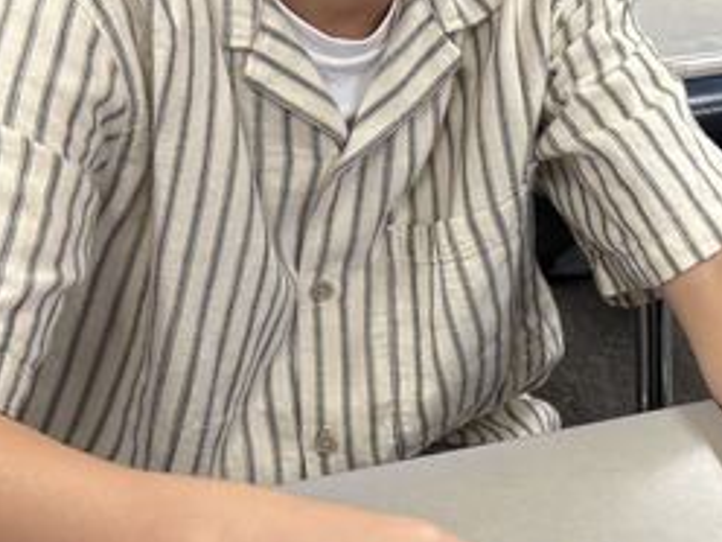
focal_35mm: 99
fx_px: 2065
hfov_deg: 18.9
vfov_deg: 14.9
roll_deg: +0.0
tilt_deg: -34.1
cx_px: 830
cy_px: 309
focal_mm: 6.76
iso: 160
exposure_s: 1/60
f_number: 1.78
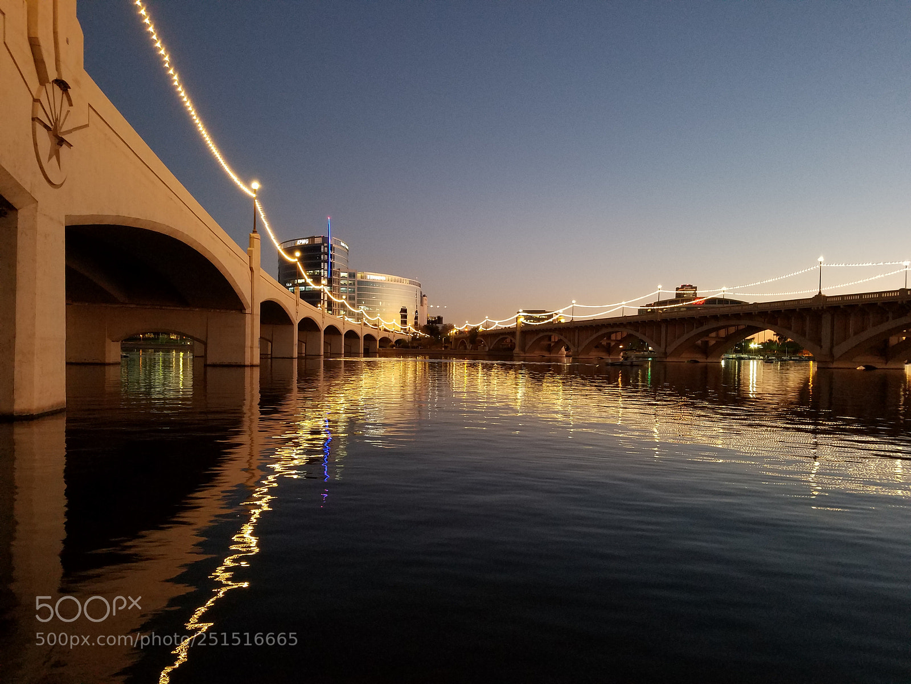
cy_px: 342
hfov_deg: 67.3
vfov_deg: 53.1
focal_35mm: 26
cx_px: 456
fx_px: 684
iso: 200
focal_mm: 4.2
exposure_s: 1/10
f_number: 1.7
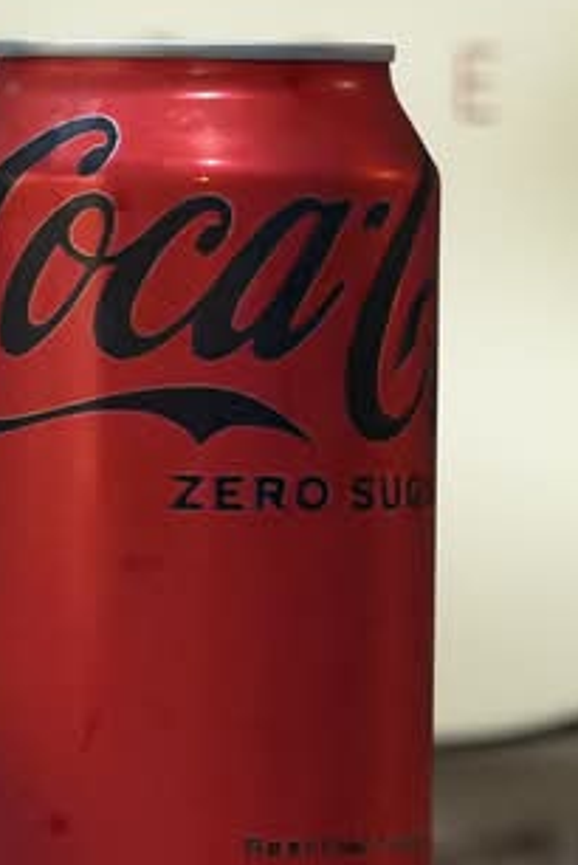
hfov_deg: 2.8
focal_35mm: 497
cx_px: 420
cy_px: 185
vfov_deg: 4.1
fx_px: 11955
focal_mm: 16.89
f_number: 2.8
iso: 640
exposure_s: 1/50
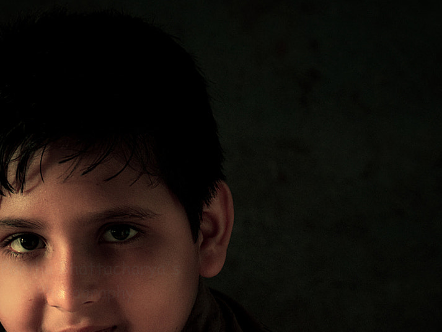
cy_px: 310
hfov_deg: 8.5
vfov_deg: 6.4
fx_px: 2976
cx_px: 188
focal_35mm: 233
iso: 1600
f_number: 4.8
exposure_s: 1/6
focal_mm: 72
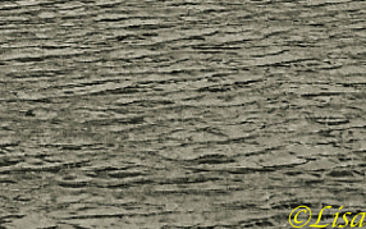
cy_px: -436
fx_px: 2215
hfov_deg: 9.1
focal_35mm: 222
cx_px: -241
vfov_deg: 5.6
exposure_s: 1/250
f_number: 8
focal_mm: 26
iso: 110
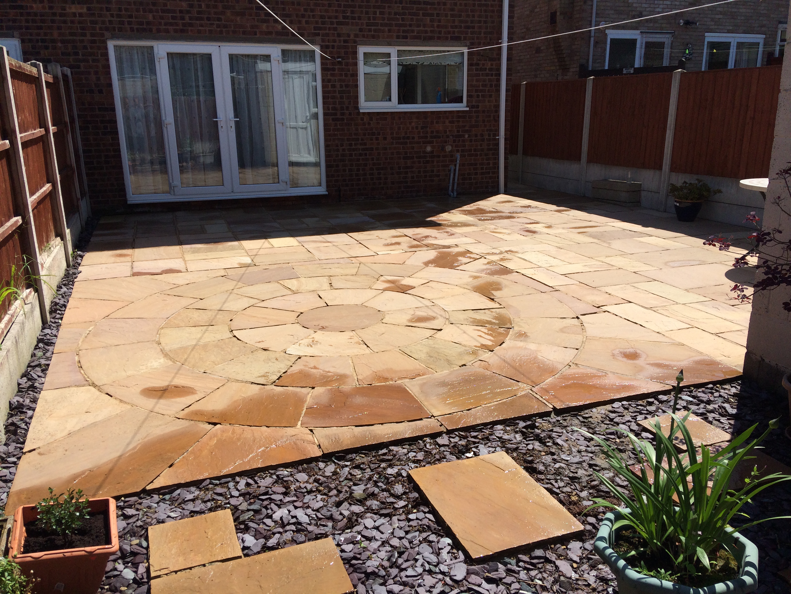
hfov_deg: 61.7
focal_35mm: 29
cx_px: 396
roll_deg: +2.0
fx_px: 663
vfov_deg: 48.2
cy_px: 297
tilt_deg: -15.4
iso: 32
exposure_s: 1/2933
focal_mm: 4.15
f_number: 2.2
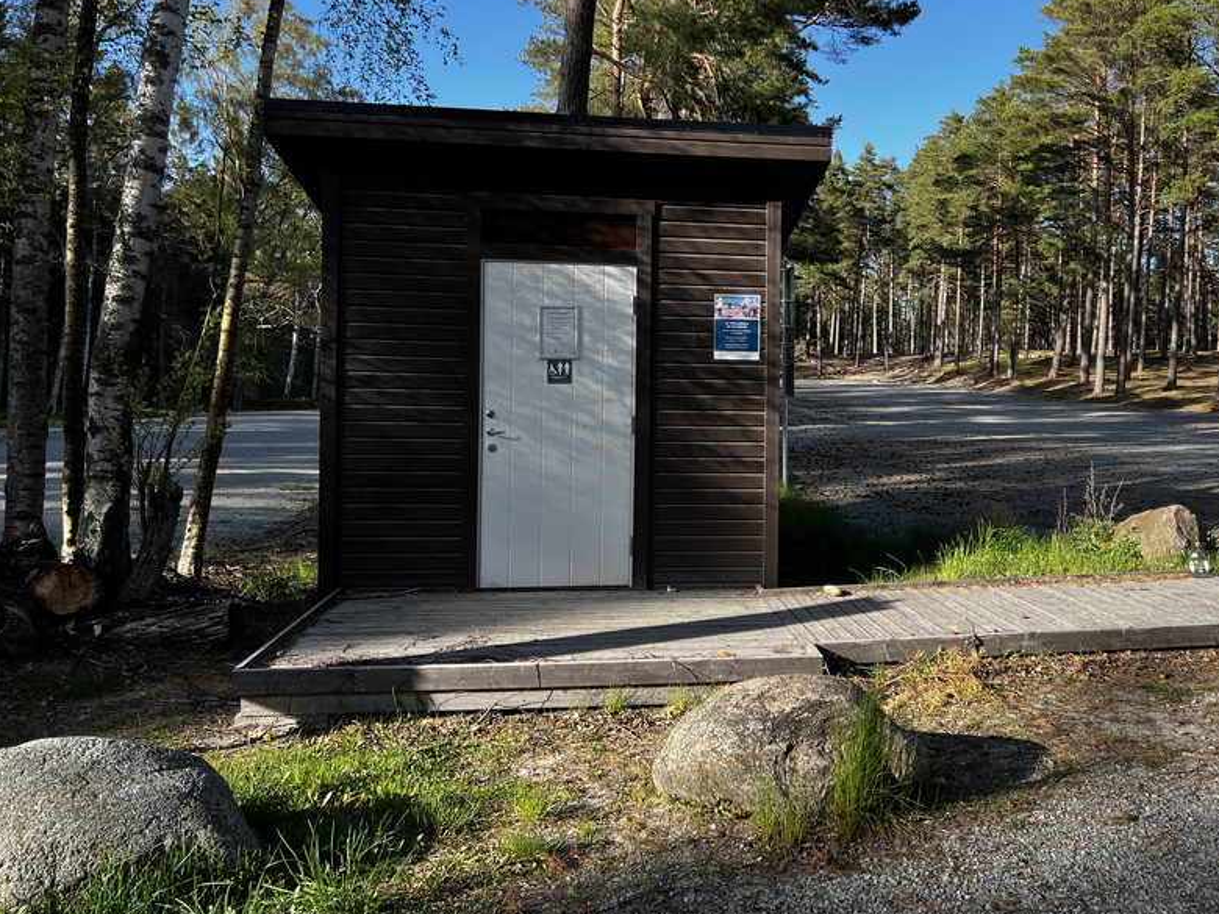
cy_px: 387
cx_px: 742
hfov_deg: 56.3
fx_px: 1127
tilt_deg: -0.7
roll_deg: -0.9
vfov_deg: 44.0
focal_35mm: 32
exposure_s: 1/1124
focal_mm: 5.7
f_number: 1.5
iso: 50
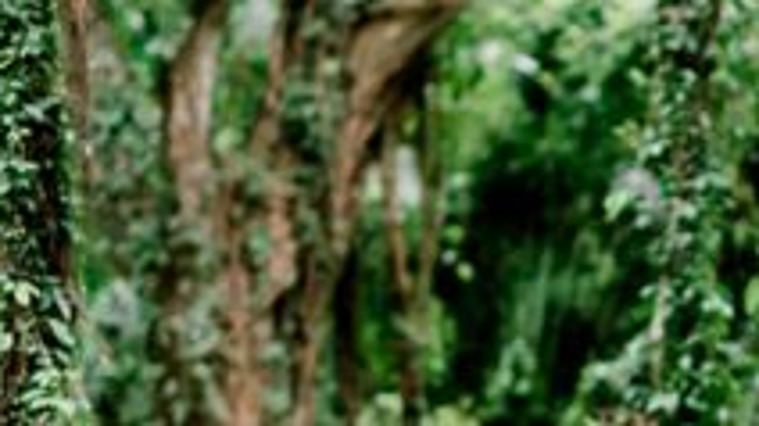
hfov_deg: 5.0
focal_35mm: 430
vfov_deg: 2.8
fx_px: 8650
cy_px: 703
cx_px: 1232
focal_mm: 85
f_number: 2.2
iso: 320
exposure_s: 1/320
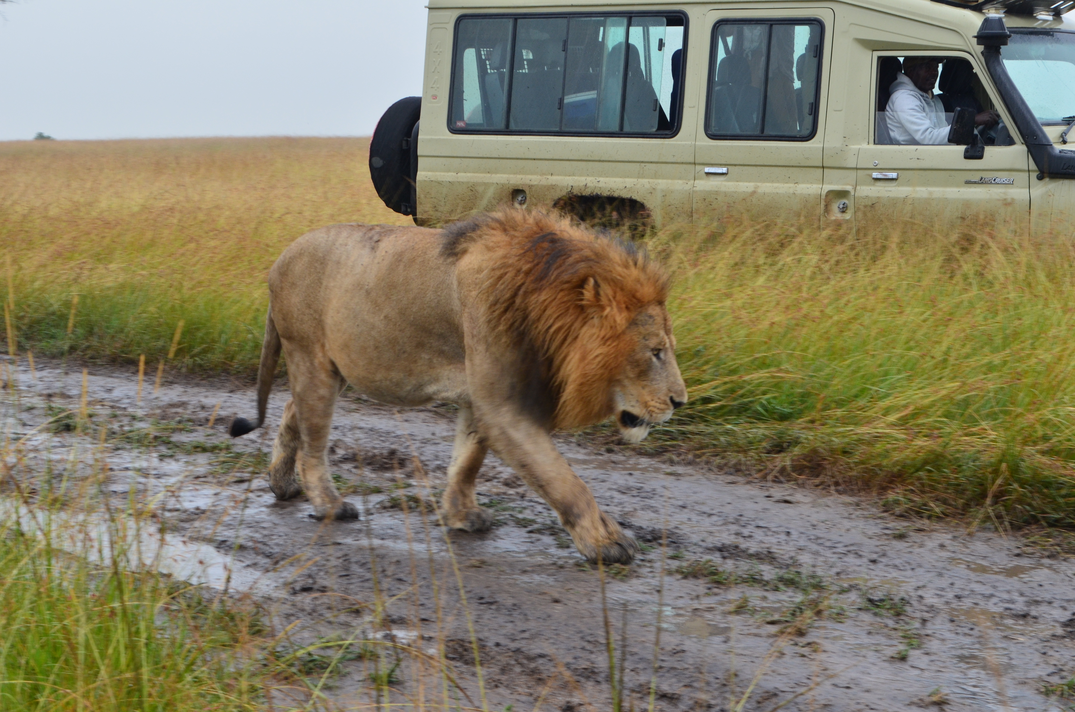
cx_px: 538
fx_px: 2458
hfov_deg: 24.7
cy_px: 356
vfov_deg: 16.5
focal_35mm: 82
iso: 400
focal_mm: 55
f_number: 10
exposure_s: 1/60
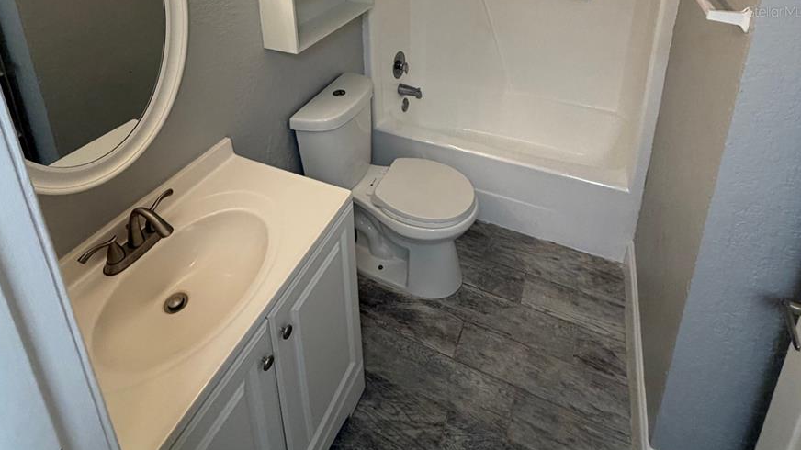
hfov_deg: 83.9
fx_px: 446
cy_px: 11
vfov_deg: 46.0
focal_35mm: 21
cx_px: 399
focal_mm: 2.22
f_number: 2.2
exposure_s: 1/120
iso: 320
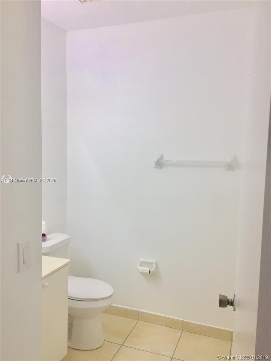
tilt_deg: -5.0
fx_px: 303
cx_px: 136
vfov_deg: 61.7
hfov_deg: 48.2
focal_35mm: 29
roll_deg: -0.8
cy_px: 180
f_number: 2.2
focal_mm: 4.15
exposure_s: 1/120
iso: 50
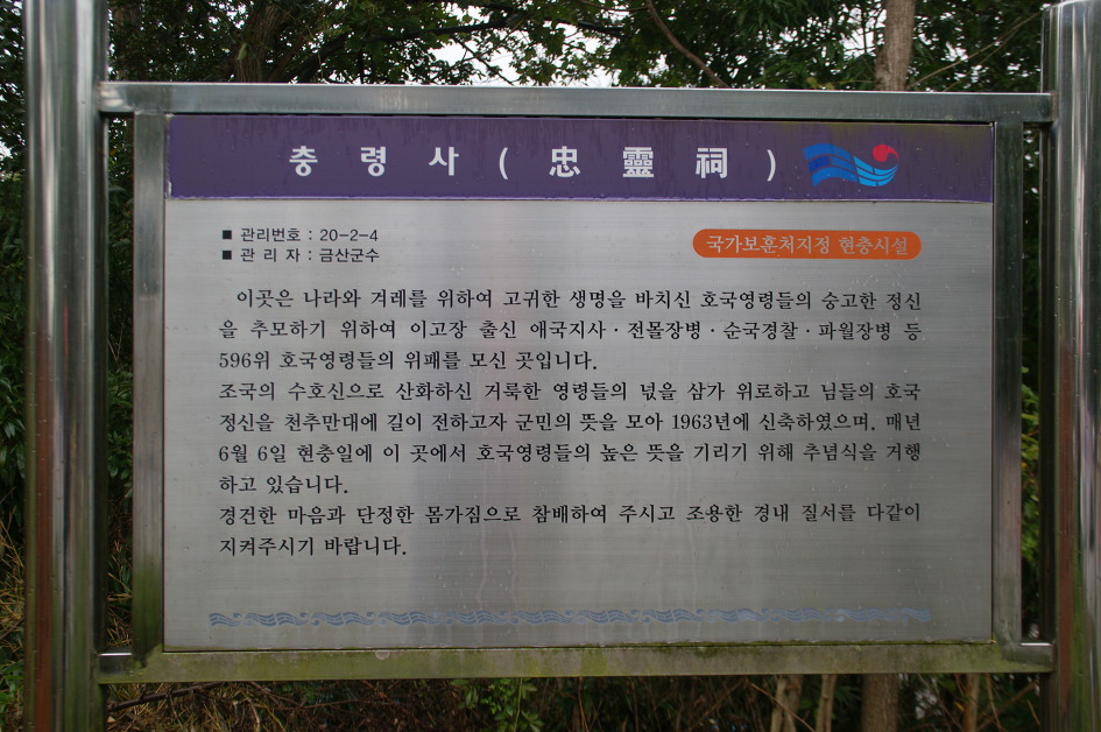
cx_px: 550
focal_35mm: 39
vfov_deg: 34.1
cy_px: 366
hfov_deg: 49.6
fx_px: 1191
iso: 100
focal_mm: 26
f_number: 5.6
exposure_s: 1/40
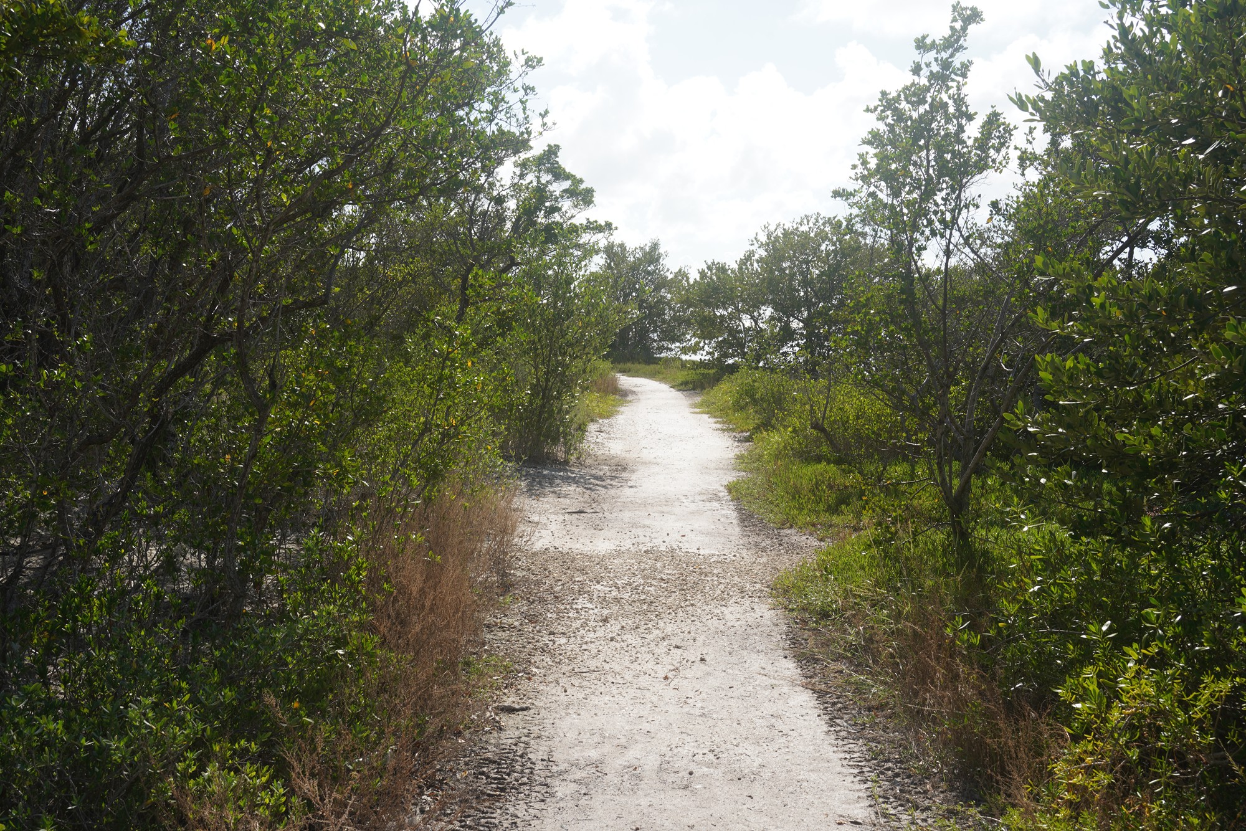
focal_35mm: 43
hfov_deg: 45.4
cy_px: 416
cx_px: 623
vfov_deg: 31.2
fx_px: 1488
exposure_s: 1/100
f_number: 14
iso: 100
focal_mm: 43
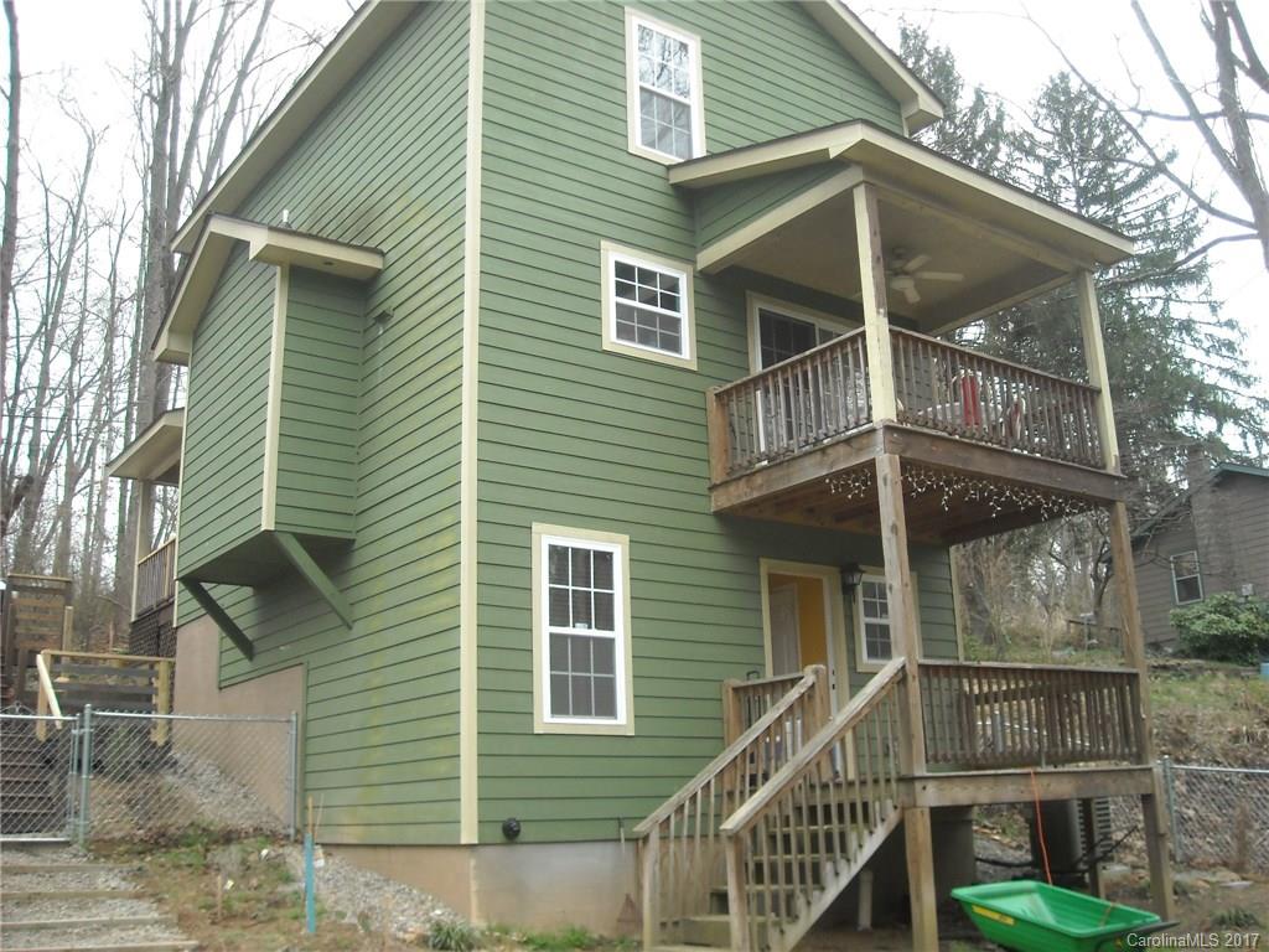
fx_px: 1283
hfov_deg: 52.6
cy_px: 476
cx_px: 634
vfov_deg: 40.7
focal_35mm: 35
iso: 183
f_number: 2.8
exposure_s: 1/201
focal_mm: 5.7
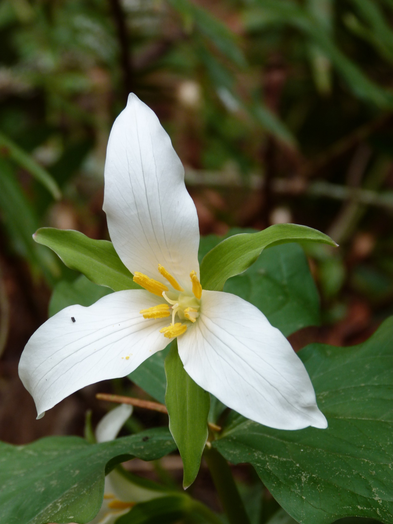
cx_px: 196
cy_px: 262
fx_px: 1968
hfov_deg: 11.4
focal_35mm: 130
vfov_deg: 15.2
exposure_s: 1/80
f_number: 3.6
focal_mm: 23.5
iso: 125
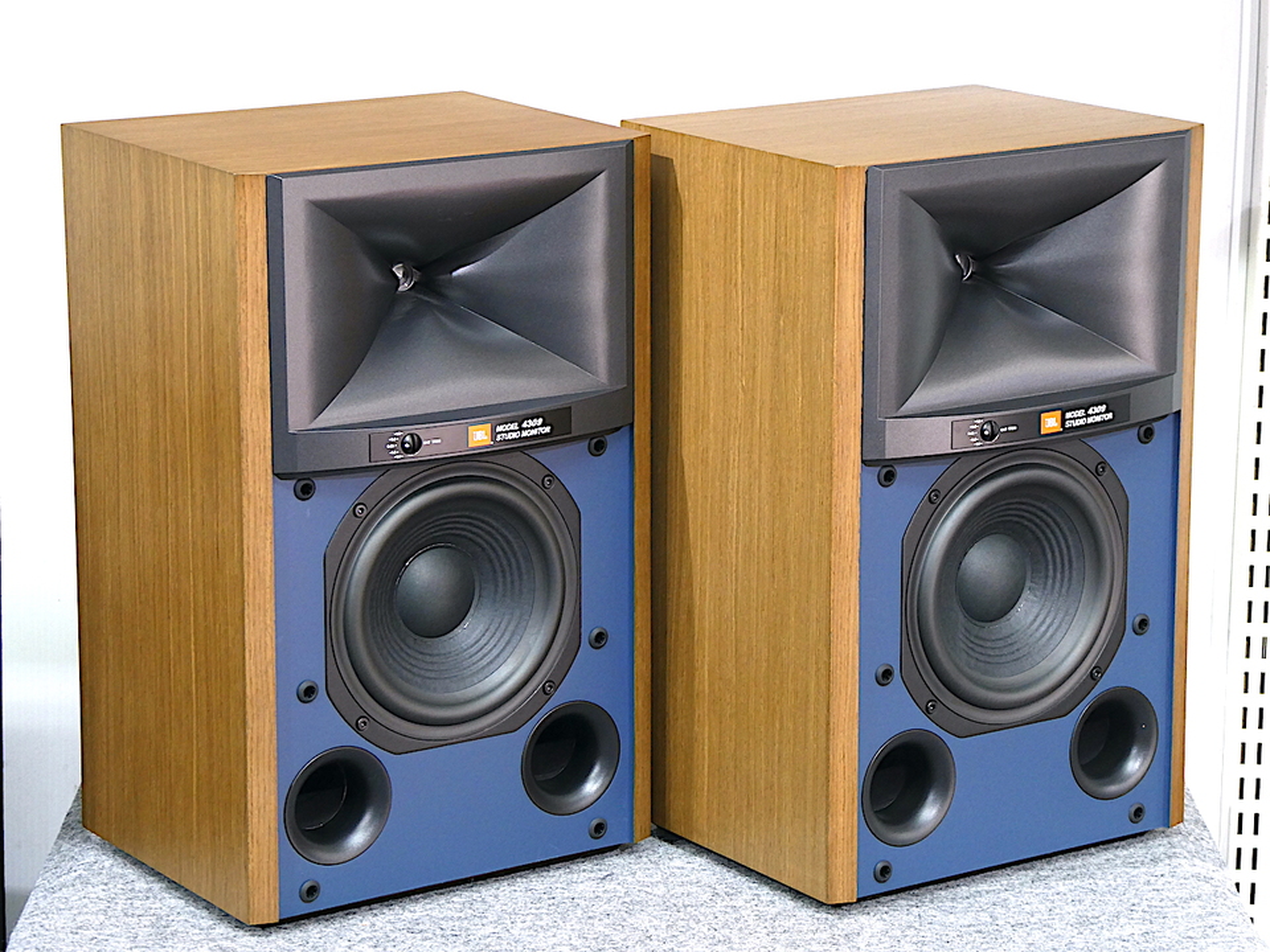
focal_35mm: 106
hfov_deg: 18.5
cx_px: 635
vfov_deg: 14.0
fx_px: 3889
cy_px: 476
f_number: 5.1
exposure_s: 1/3.2
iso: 200
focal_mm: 19
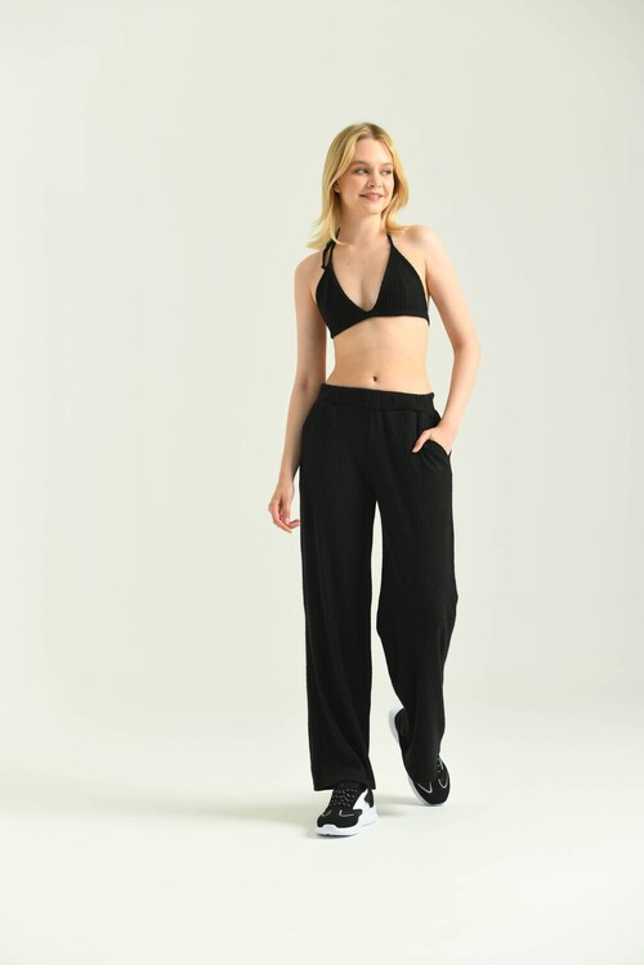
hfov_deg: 19.5
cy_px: 482
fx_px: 1878
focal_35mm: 70
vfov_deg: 28.8
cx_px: 322
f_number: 5.6
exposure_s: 1/160
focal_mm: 70
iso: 125
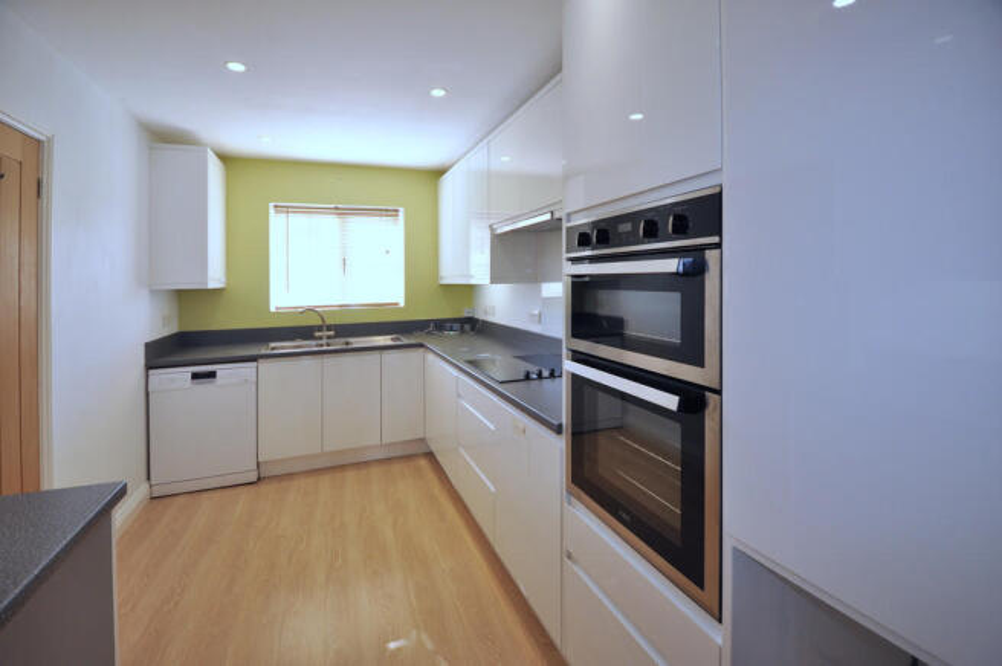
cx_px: 501
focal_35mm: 15
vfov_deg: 77.2
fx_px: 417
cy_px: 333
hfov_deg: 100.4
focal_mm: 10
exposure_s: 1/125
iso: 400
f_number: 3.5
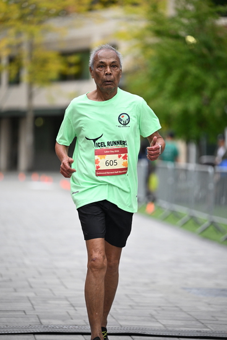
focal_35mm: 160
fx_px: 1512
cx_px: 114
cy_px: 170
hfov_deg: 8.6
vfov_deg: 12.8
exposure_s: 1/5000
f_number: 2.8
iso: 1600
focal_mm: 160
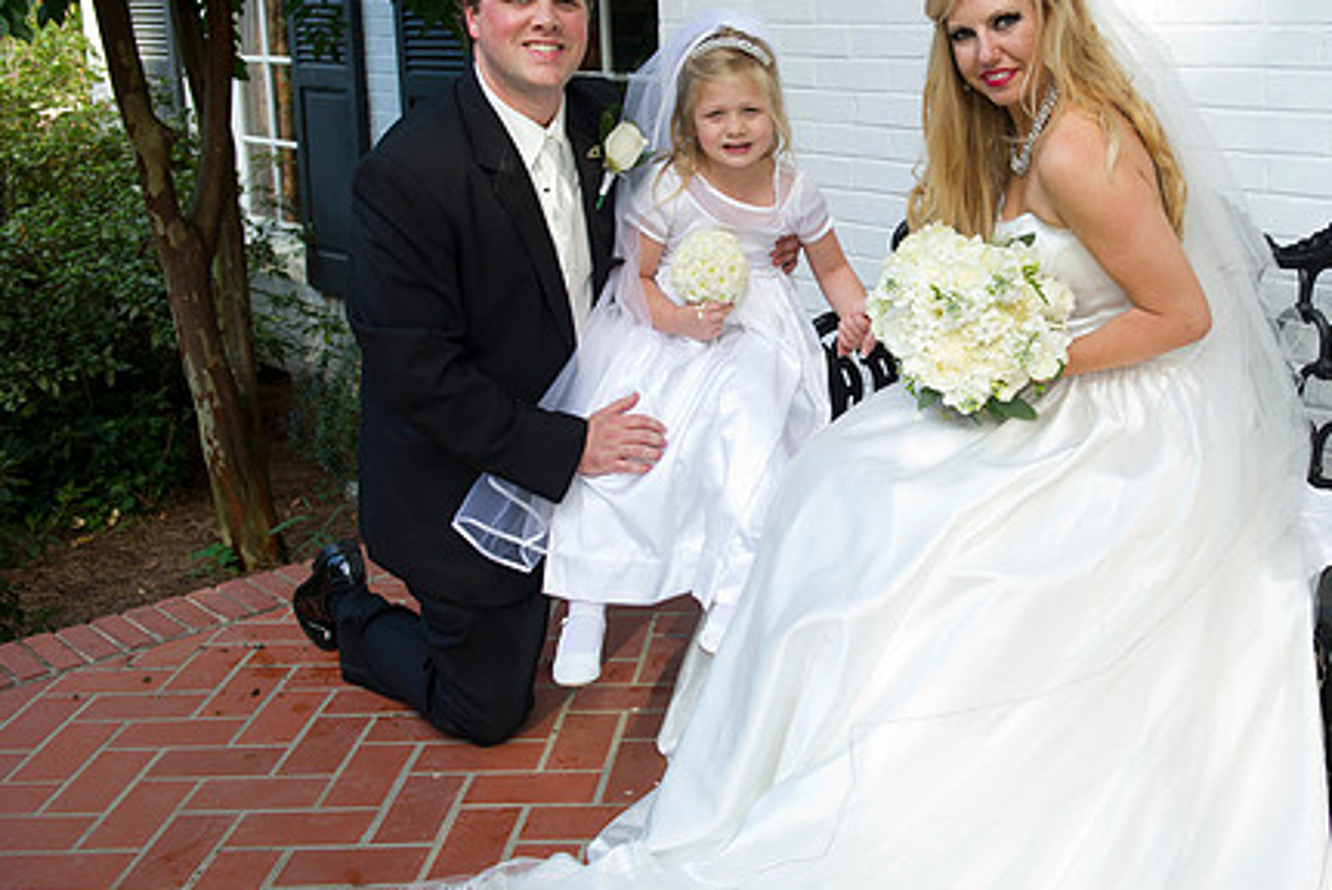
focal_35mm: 43
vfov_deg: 31.1
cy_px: 315
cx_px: 868
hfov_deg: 44.8
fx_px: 1592
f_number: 5
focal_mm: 32
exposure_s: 1/200
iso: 400
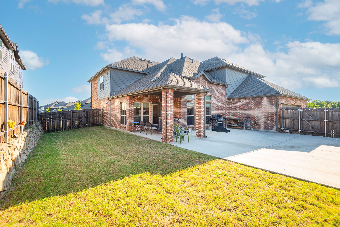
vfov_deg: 73.8
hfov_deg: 96.7
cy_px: 114
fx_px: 151
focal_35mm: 16
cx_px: 170
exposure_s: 1/100
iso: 100
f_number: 7.1
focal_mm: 16
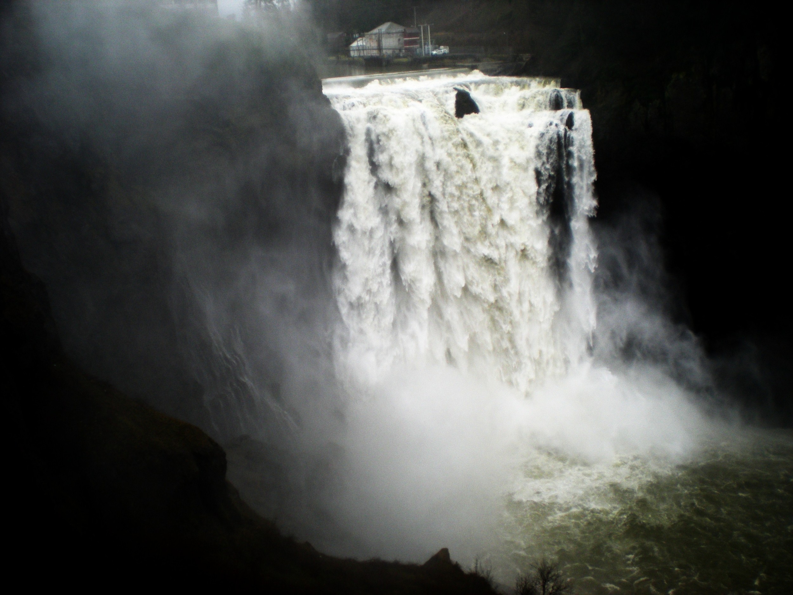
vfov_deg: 37.7
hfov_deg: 49.0
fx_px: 871
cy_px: 298
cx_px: 396
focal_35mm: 38
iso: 64
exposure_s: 1/64
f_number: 3.1
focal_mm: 6.3
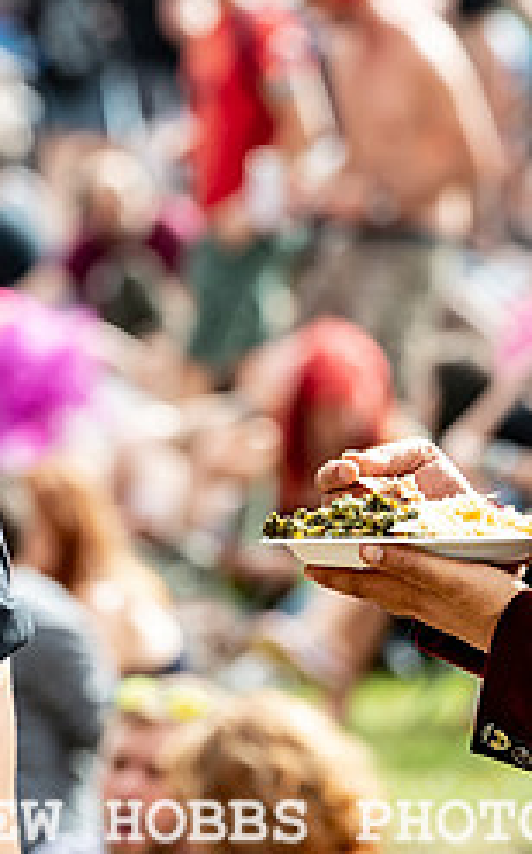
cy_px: 36
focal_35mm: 490
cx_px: 395
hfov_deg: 2.7
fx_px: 11387
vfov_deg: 4.3
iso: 100
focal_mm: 155
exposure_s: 1/320
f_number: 4.5
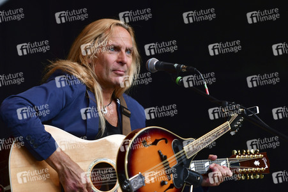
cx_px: 144
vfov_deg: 5.6
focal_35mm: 247
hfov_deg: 8.3
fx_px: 1974
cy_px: 96
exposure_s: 1/640
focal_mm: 165
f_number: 2.8
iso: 200
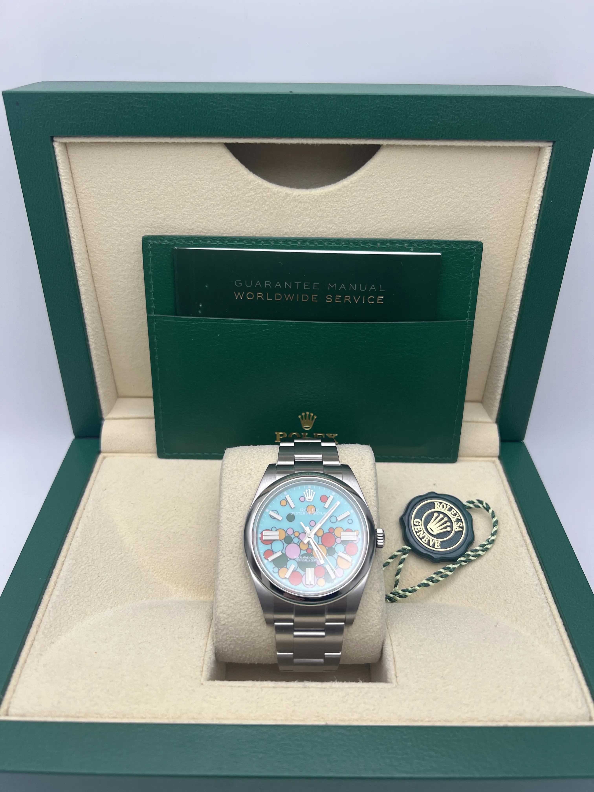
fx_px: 595
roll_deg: -1.0
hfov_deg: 53.1
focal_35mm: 26
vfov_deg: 67.3
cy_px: 396
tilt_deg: -35.2
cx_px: 297
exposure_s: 1/384
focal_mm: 5.7
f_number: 1.5
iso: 50
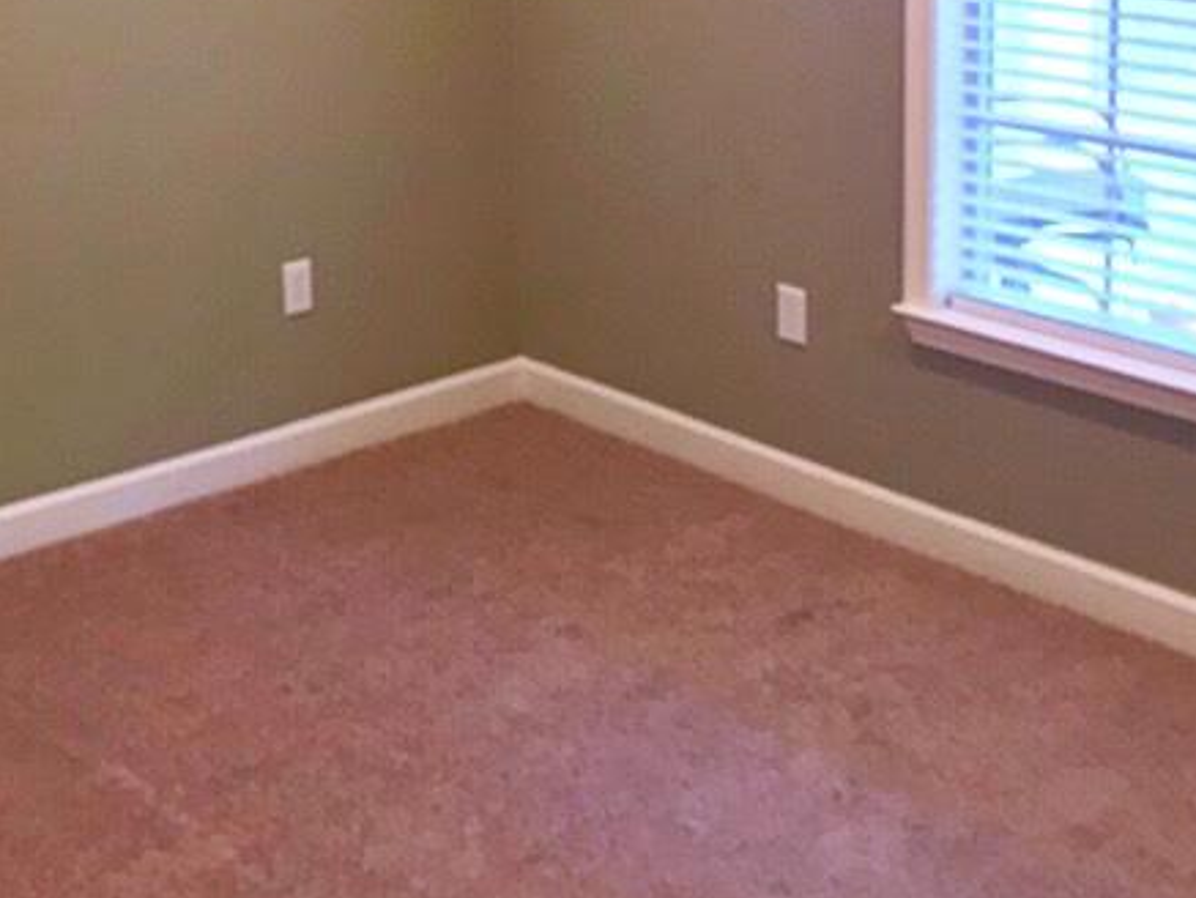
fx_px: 3076
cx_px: 255
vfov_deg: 16.3
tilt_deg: -10.7
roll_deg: +2.5
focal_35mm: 89
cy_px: 47
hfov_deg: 21.7
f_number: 1.8
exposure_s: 1/30
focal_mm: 3.99
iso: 80
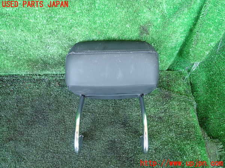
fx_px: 195
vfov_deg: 46.8
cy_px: 84
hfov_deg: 60.0
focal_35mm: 30
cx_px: 112
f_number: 2.3
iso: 200
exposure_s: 1/40
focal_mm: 5.4
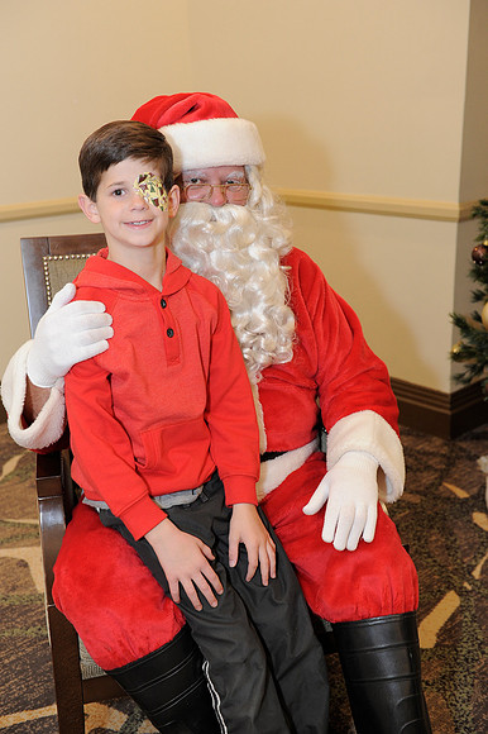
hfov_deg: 30.5
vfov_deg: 44.5
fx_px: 896
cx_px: 244
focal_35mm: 44
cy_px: 367
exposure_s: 1/100
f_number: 4
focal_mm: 44
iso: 1600
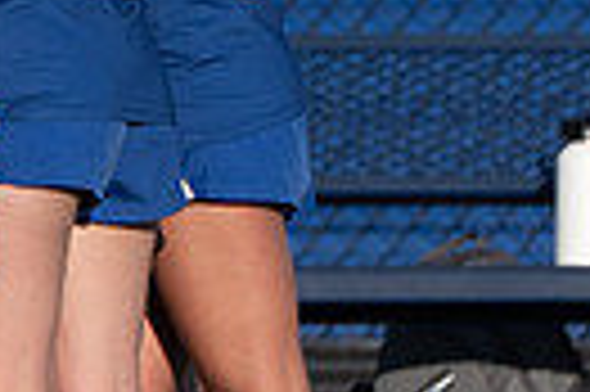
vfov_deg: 0.5
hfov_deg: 0.7
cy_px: -133
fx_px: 47583
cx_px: -586
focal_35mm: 2907
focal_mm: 200
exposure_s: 1/1600
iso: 160
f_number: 4.5
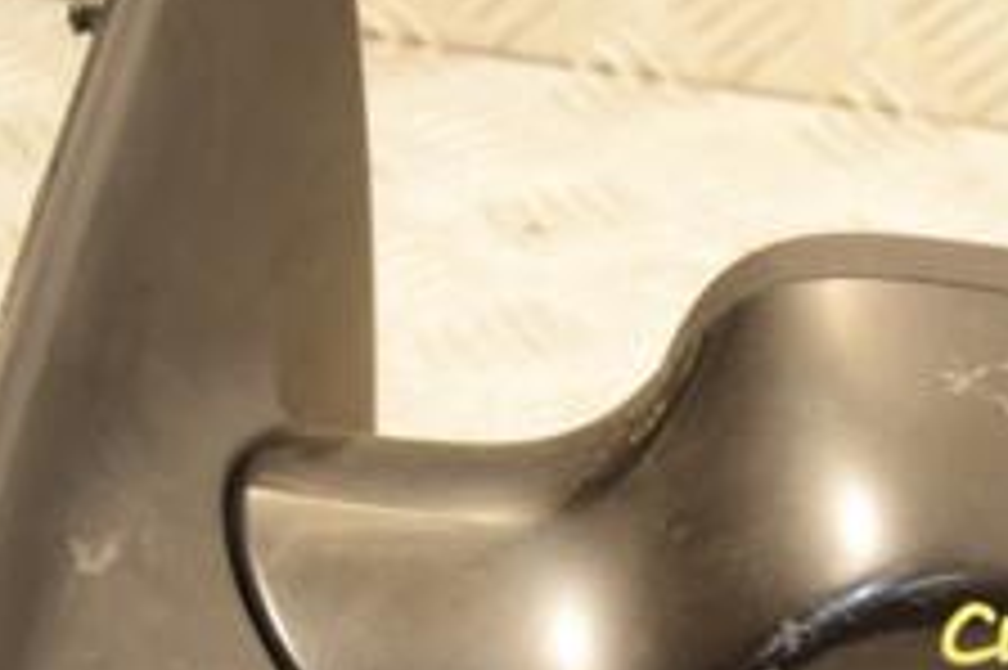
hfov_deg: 12.1
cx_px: 756
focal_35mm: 169
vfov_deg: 8.1
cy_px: 508
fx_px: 4728
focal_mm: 42
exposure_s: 1/160
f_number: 4.8
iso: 800
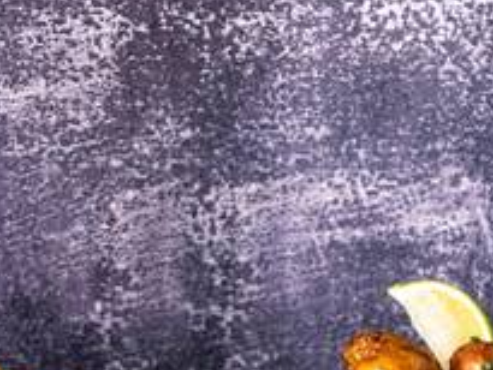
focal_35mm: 164
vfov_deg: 9.0
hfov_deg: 11.9
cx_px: -28
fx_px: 2337
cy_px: 420
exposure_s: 1/250
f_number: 4
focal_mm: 35
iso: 1000
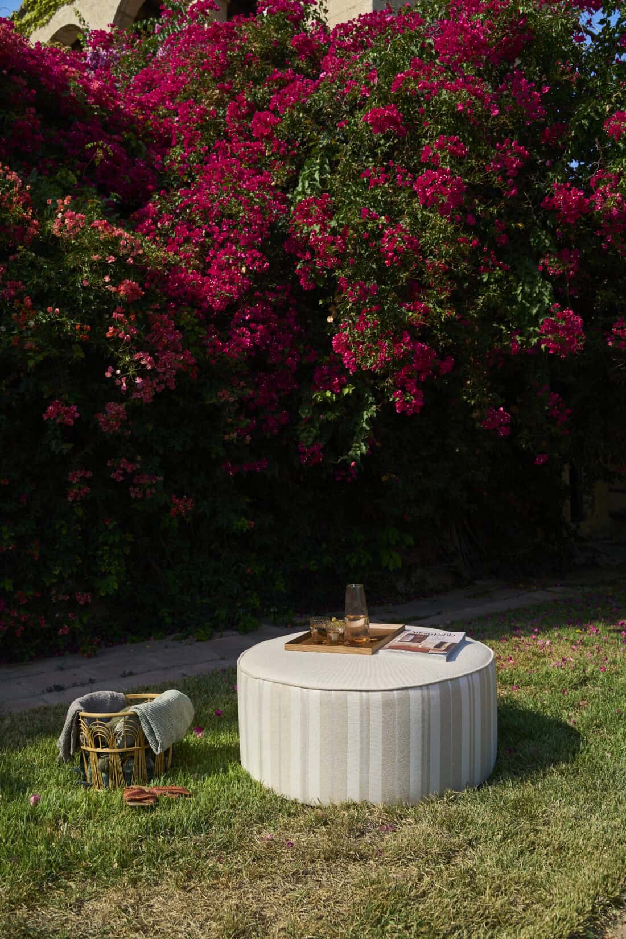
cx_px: 313
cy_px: 470
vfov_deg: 61.9
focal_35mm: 30
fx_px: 782
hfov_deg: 43.6
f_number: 5.6
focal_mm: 30
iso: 100
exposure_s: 1/500
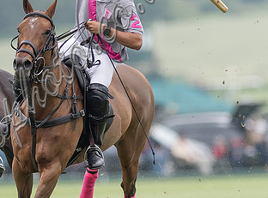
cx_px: 72
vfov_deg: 1.4
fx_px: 8192
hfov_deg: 1.9
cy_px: 106
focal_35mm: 1063
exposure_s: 1/4000
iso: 640
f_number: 2.8
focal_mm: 300
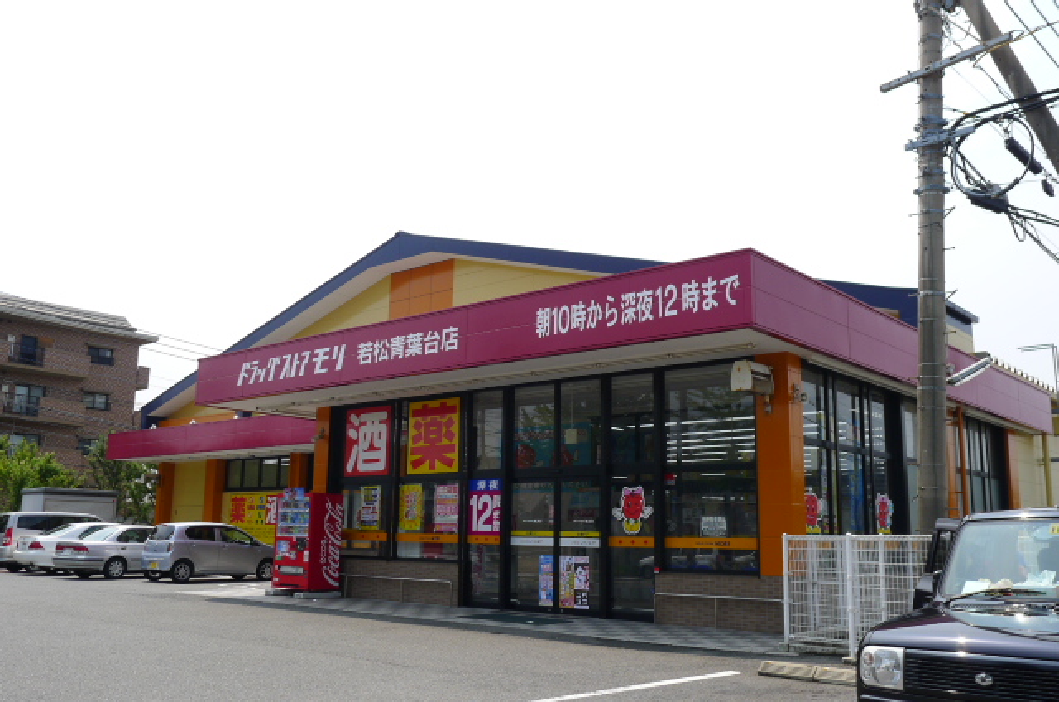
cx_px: 530
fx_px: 939
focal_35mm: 32
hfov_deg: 58.8
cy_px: 351
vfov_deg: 41.0
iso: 80
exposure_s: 1/800
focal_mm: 6.8
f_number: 4
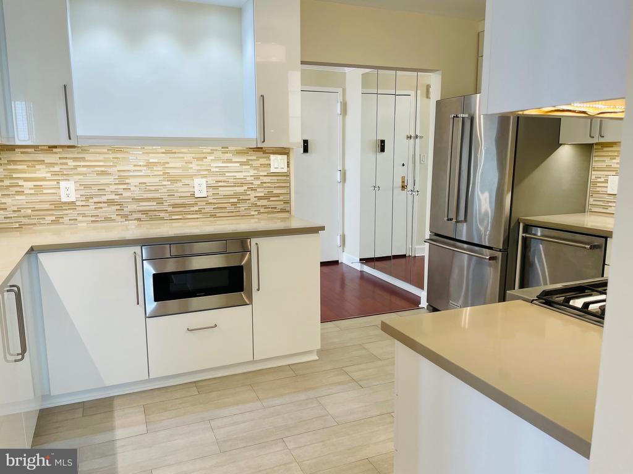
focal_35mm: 26
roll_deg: +0.8
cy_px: 237
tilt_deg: -10.6
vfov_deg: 53.1
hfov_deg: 67.3
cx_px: 316
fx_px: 475
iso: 100
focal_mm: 4.2
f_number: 1.6
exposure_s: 1/120
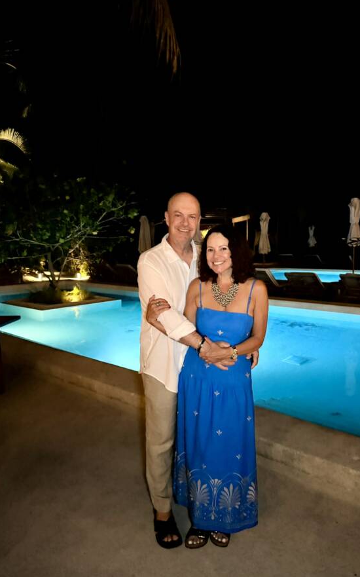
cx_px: 208
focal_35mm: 26
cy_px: 291
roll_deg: +0.1
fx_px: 408
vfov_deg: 70.4
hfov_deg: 47.4
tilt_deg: -7.1
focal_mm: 6.76
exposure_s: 1/30
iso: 1000
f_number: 1.78
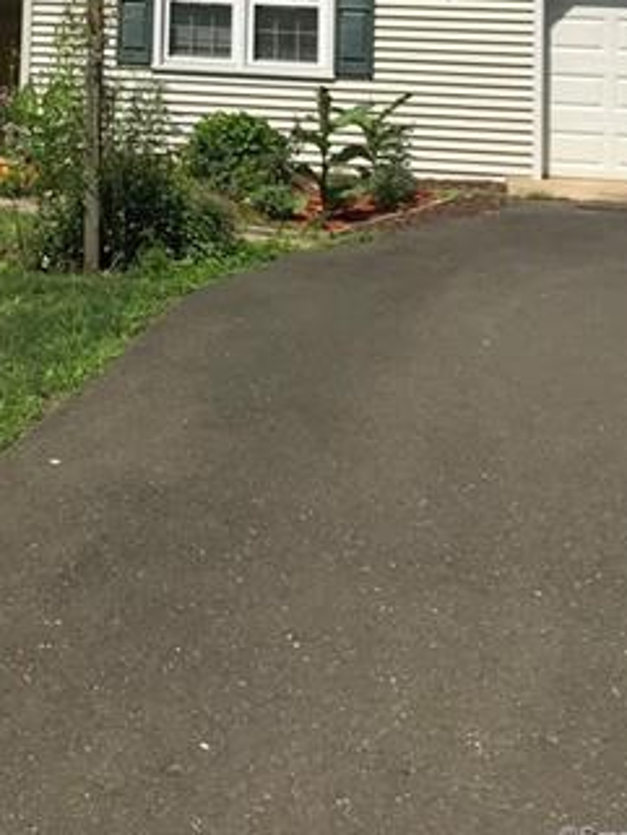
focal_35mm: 67
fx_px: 1617
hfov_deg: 21.5
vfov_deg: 26.1
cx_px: 83
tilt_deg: +1.3
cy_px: -143
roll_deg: -0.9
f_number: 1.8
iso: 20
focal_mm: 3.99
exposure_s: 1/5051
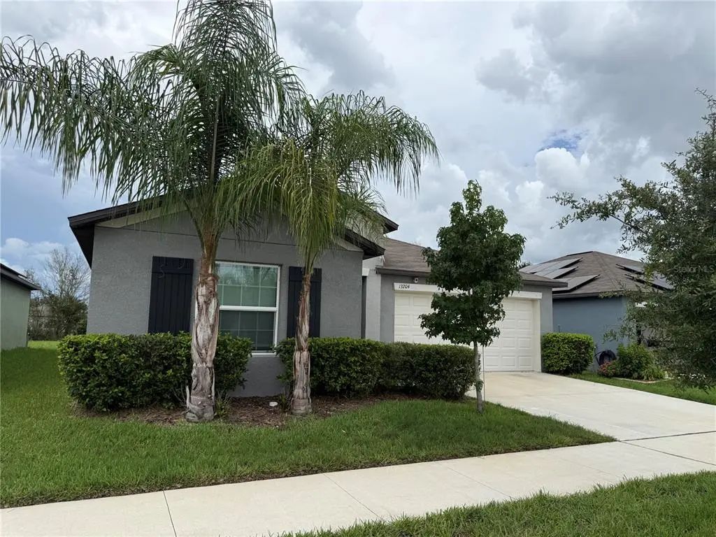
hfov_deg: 71.6
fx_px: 496
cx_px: 358
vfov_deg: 56.8
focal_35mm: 24
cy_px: 268
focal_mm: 6.76
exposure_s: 1/5714
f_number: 1.78
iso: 80
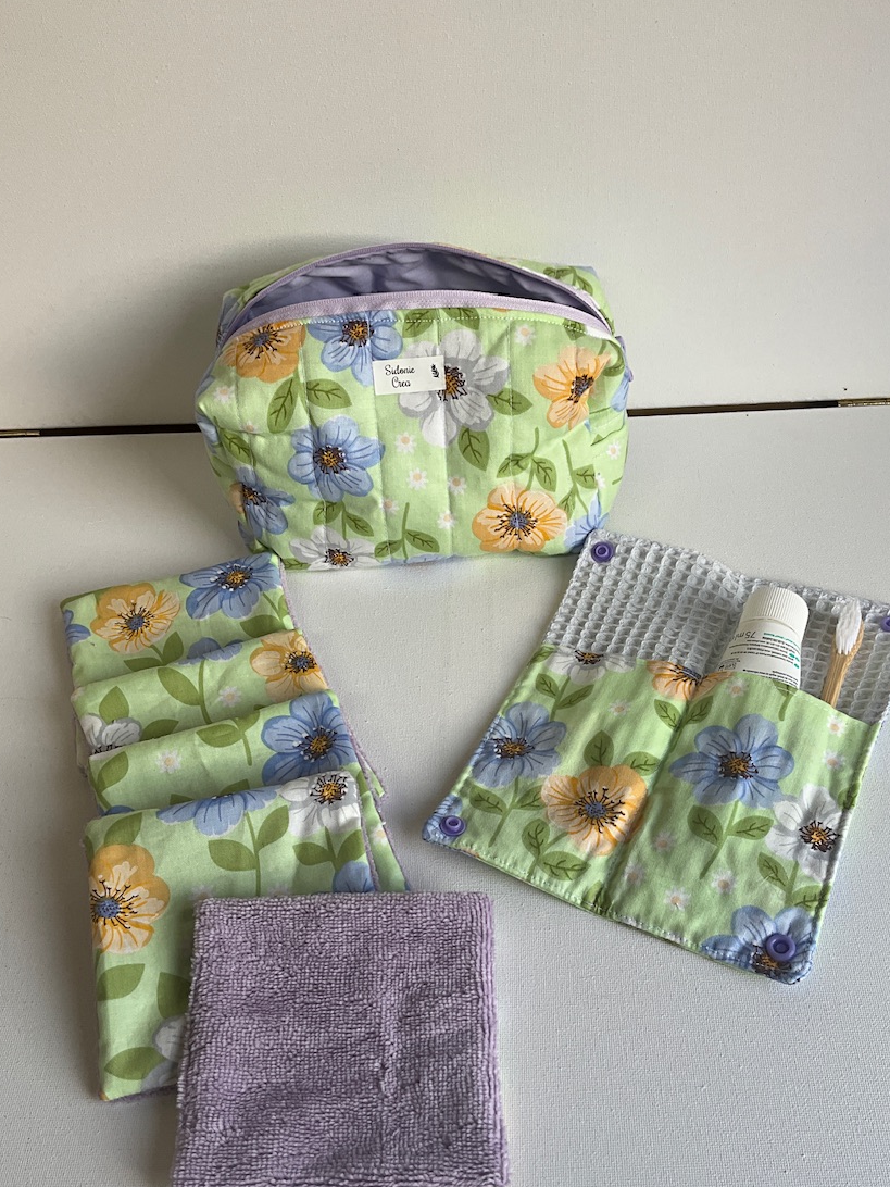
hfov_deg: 41.7
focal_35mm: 34
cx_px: 497
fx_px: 1166
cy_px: 686
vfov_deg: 53.7
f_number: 1.8
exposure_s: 1/167
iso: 20
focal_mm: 3
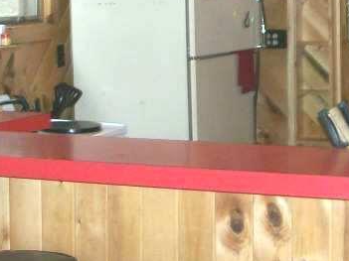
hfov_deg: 18.7
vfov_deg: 13.9
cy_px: 19
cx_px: 169
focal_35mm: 105
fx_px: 1058
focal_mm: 6
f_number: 2.7
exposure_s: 1/64
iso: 140
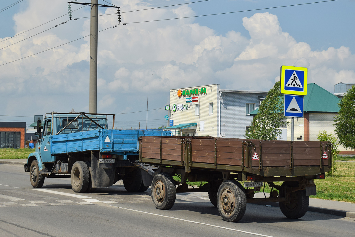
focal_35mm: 63
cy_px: 118
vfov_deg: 21.6
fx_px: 621
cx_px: 178
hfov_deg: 31.9
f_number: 7.1
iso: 200
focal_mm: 42
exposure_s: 1/1250
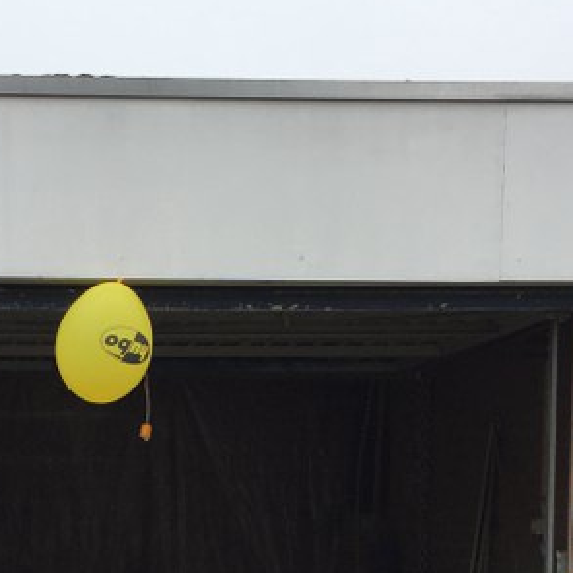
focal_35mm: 89
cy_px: 690
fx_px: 1667
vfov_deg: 18.5
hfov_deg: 19.4
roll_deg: -0.3
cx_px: 157
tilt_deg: -4.8
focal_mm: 4.15
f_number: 2.2
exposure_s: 1/760
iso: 32
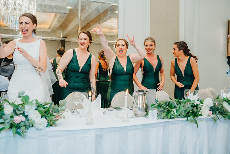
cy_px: 77
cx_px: 115
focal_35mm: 35
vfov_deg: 37.9
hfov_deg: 54.4
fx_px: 224
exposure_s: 1/125
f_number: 2.8
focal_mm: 35
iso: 1600
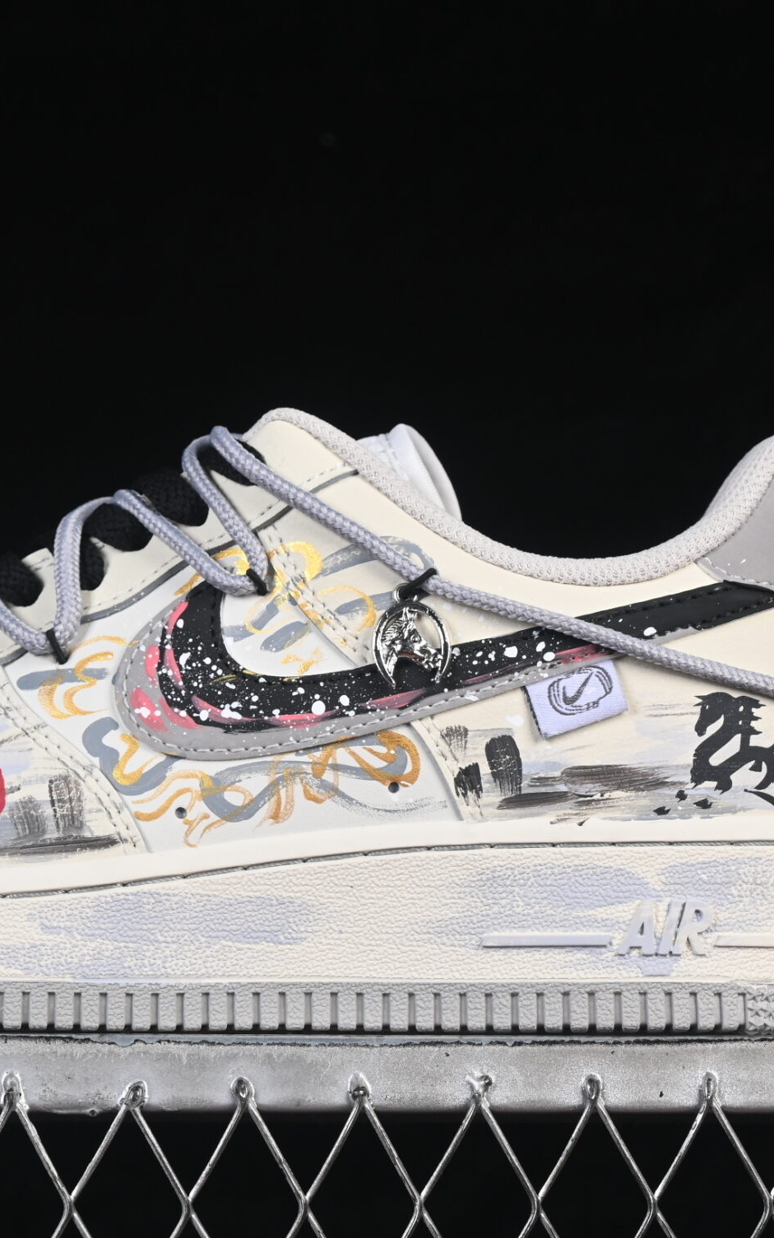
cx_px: 189
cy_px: 597
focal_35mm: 130
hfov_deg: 10.1
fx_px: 4386
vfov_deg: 16.1
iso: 160
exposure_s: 1/80
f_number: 8
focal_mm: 50
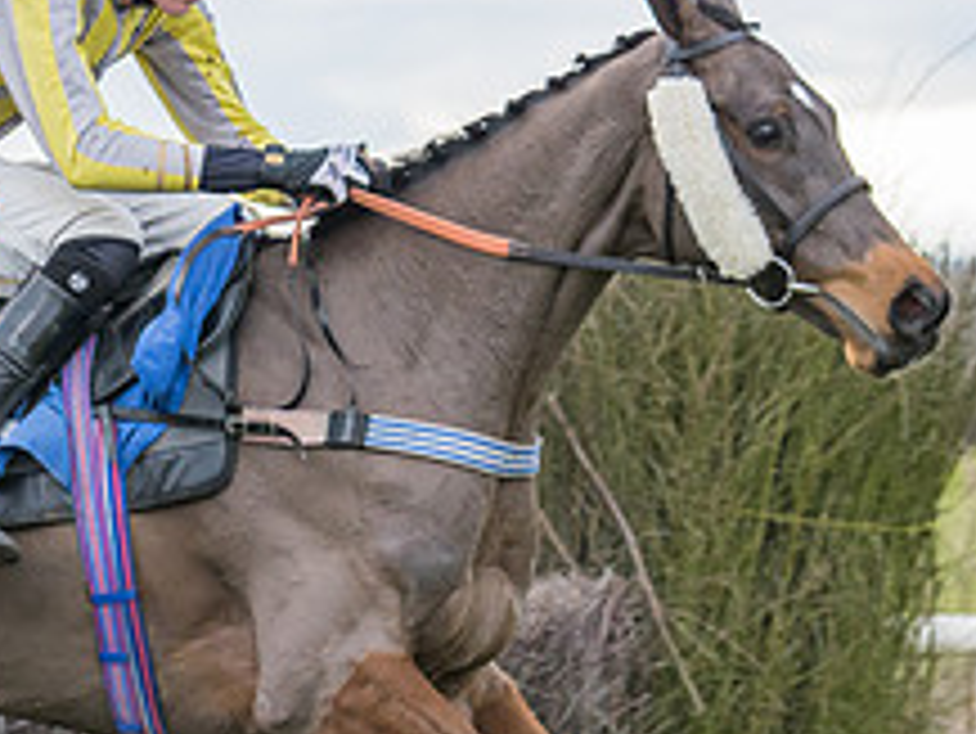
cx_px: -80
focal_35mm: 379
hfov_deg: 5.2
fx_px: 10692
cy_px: 614
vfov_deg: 3.9
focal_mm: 101
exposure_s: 1/1000
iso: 800
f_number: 2.8
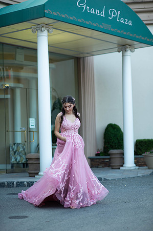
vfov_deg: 23.9
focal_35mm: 85
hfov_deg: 16.0
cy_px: 116
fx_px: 543
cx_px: 76
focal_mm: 85
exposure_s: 1/640
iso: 250
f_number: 2
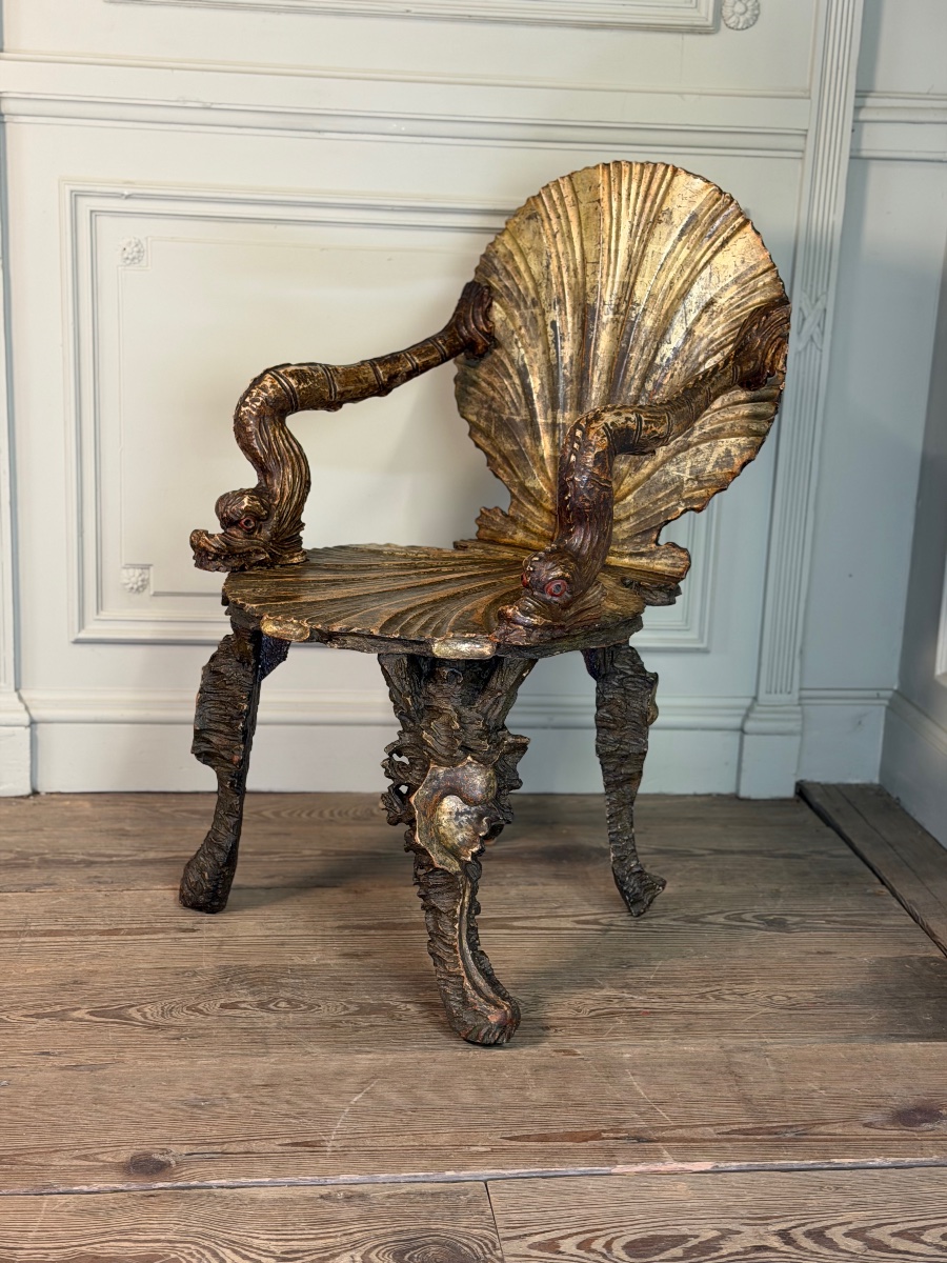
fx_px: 1751
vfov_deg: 39.7
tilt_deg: -13.2
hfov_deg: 30.3
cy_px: 632
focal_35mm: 48
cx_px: 474
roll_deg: -2.2
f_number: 1.78
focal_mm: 6.76
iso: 160
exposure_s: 1/50
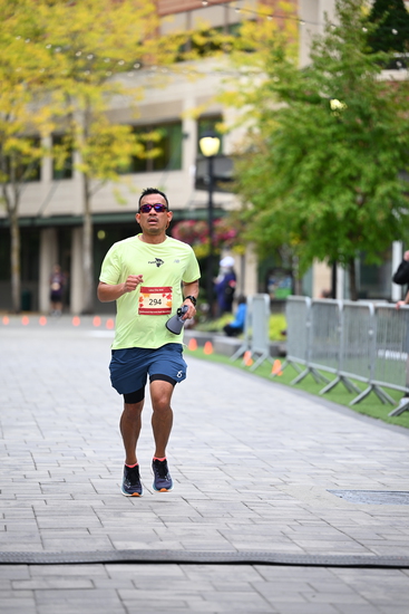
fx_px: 2299
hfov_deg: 10.2
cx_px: 204
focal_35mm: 135
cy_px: 307
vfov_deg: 15.2
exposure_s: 1/1600
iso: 640
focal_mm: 135
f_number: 2.8
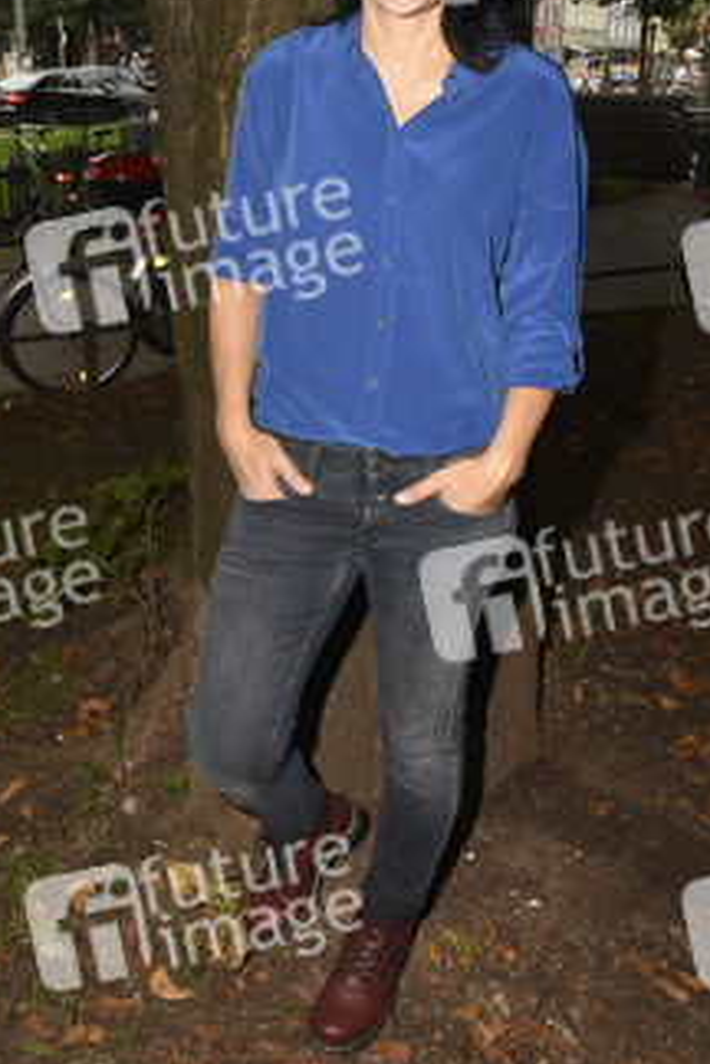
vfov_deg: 51.5
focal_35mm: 37
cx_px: 289
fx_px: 1094
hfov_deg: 35.8
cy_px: 420
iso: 160
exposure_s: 1/160
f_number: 6.3
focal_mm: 20
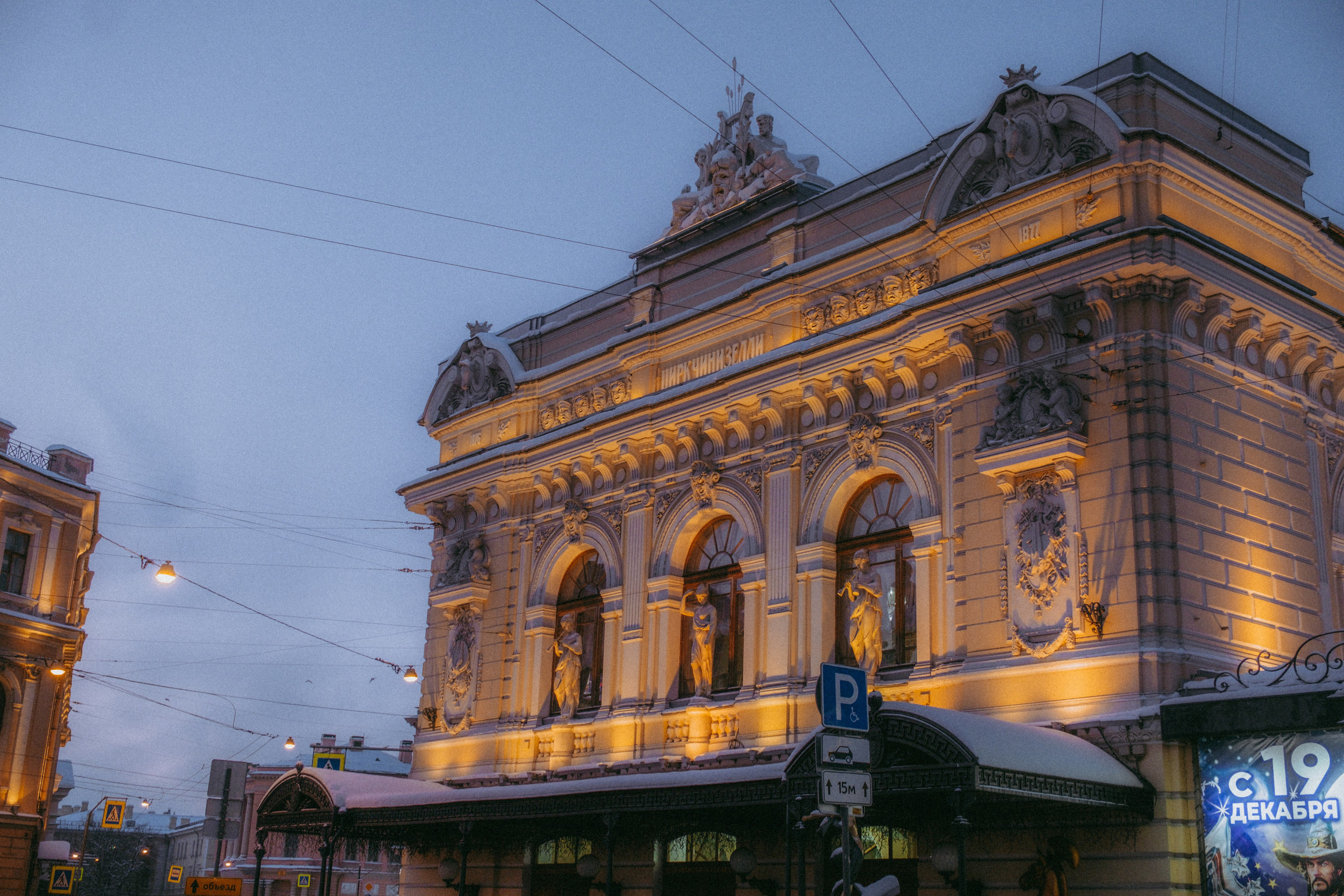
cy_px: 448
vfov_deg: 32.6
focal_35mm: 41
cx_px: 672
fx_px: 1531
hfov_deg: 47.4
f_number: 4
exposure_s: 1/40
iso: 640
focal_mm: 27.6
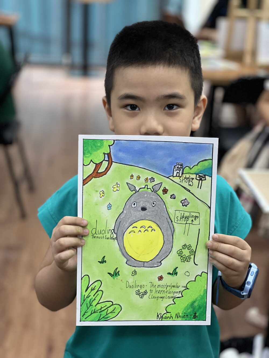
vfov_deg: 25.3
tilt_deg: -17.5
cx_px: 134
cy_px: 179
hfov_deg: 19.1
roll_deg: -3.2
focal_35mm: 77
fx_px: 798
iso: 250
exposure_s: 1/100
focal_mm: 9
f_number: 2.8
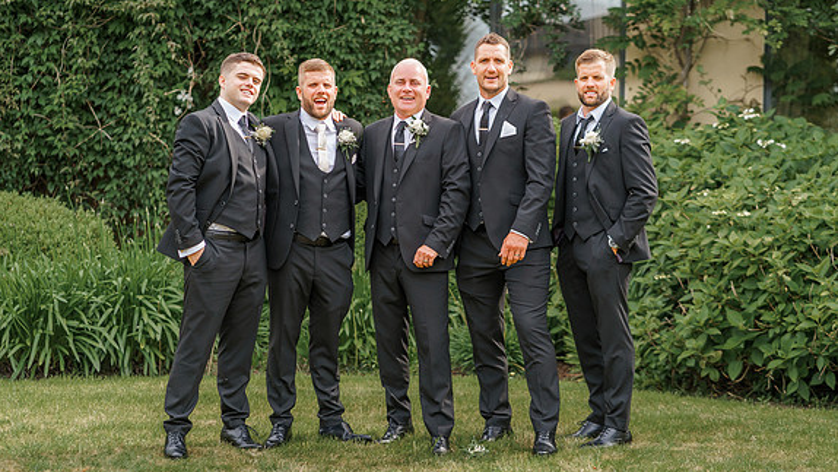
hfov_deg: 23.7
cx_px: 418
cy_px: 214
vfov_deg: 13.4
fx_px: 2000
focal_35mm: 90
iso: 100
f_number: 2.8
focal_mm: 85
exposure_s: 1/640
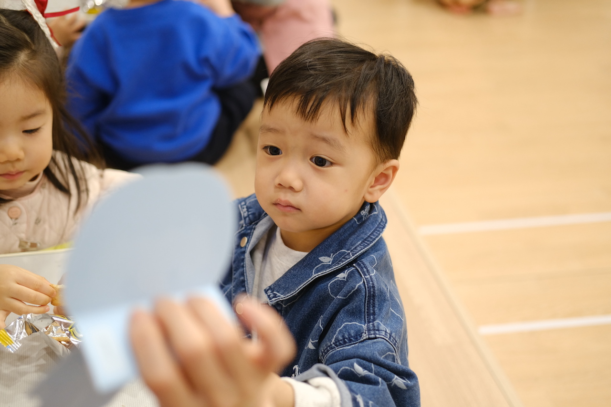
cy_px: 204
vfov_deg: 25.5
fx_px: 899
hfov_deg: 37.5
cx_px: 306
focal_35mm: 53
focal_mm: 35
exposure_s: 1/160
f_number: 2
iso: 1000
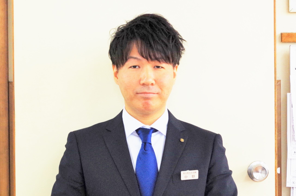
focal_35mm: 52
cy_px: 98
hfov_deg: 38.3
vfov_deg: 25.9
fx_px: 427
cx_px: 148
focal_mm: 35
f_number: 6.3
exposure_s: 1/60
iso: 400
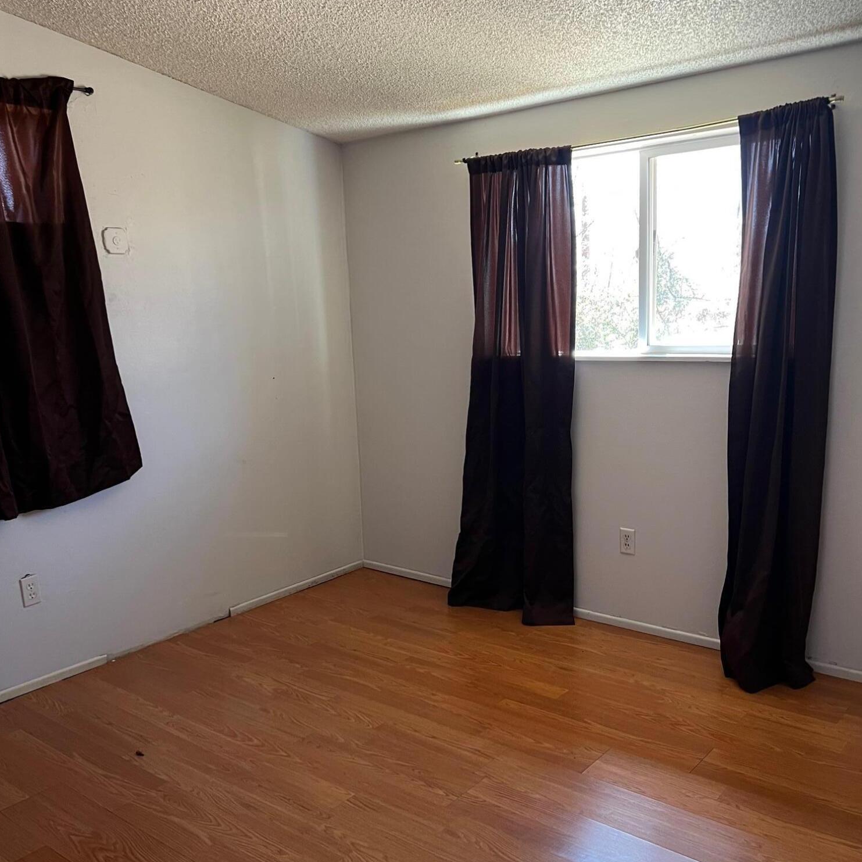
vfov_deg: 52.5
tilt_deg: -6.2
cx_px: 431
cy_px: 436
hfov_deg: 52.5
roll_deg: +2.9
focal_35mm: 31
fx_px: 873
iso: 125
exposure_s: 1/90
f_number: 1.5
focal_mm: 5.7
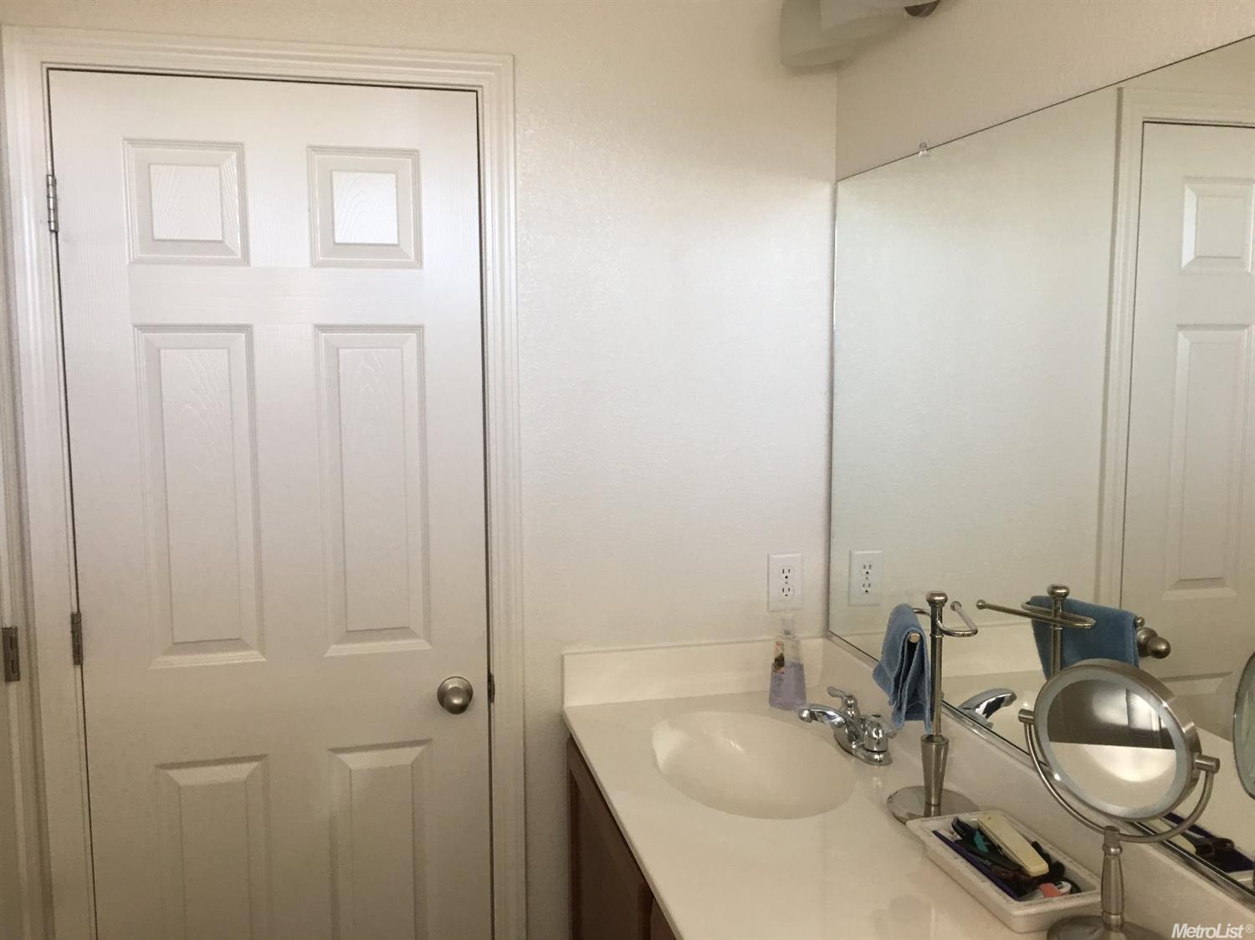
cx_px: 628
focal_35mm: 29
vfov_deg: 48.2
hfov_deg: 61.7
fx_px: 1051
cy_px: 470
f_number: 2.2
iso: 32
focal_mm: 4.15
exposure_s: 1/30
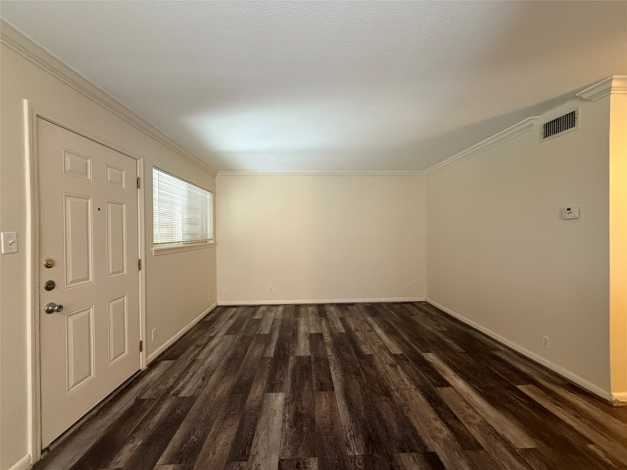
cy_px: 235
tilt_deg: +0.4
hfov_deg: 102.1
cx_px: 314
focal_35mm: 14
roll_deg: +0.2
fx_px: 254
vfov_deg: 85.7
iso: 640
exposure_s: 1/60
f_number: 2.2
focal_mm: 2.22
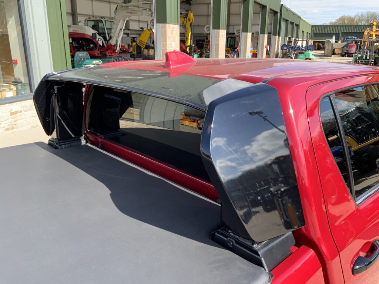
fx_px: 318
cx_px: 190
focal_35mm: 29
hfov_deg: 61.7
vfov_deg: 48.2
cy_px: 142
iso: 16
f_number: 1.8
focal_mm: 3
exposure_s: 1/473
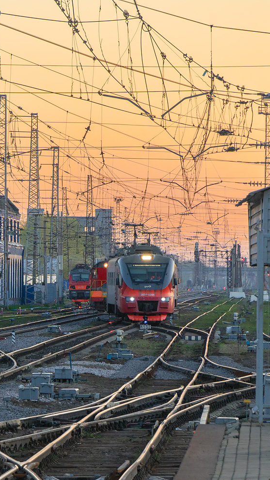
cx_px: -77
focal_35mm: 249
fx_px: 3165
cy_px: 241
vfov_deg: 8.7
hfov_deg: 4.9
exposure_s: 1/200
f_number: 7.1
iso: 200
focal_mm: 105
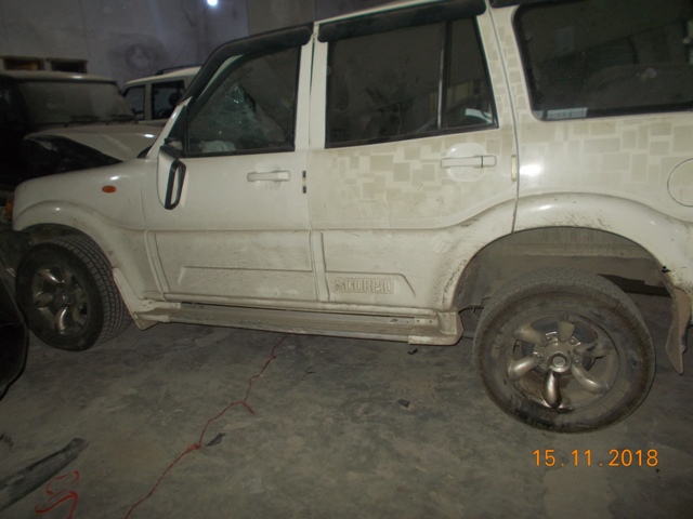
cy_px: 260
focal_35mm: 26
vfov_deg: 53.1
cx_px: 346
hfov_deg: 67.3
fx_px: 521
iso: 200
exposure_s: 1/25
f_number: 3.2
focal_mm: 4.6
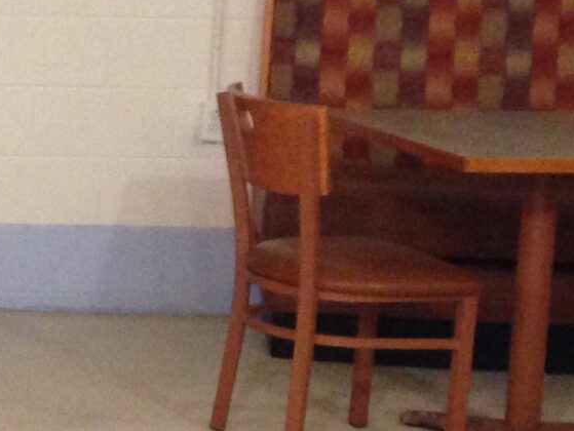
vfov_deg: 9.8
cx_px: -442
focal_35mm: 151
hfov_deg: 12.1
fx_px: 2505
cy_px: 104
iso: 320
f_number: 2.4
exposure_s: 1/20
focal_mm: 4.12
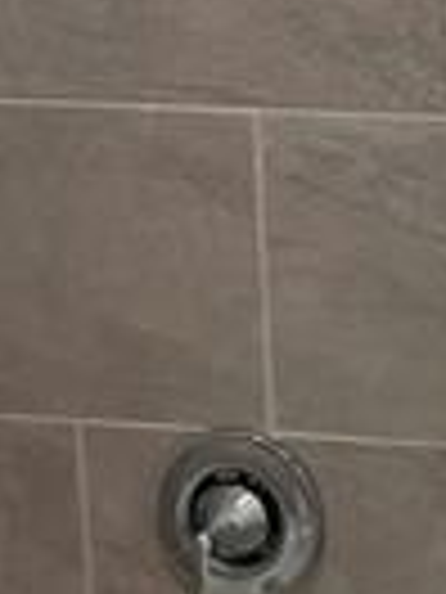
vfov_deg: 13.1
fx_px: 2594
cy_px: 216
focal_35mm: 151
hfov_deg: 9.4
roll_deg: +0.8
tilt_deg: -9.2
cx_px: 788
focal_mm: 4.2
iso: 80
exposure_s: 1/120
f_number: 1.6
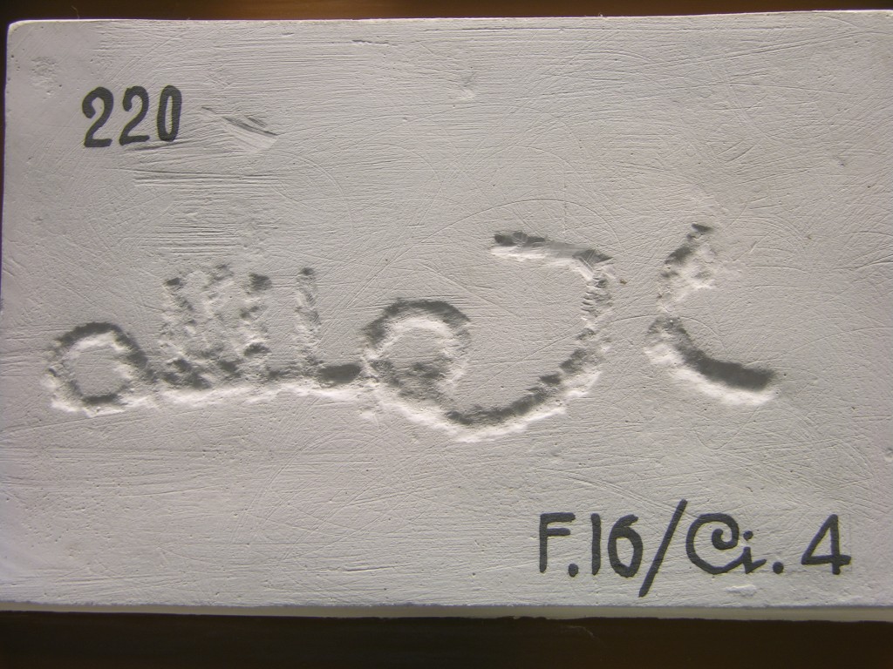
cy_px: 334
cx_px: 446
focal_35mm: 82
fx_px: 2115
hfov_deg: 23.8
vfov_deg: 18.0
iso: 50
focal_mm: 21
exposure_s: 1/4.1
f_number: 3.5
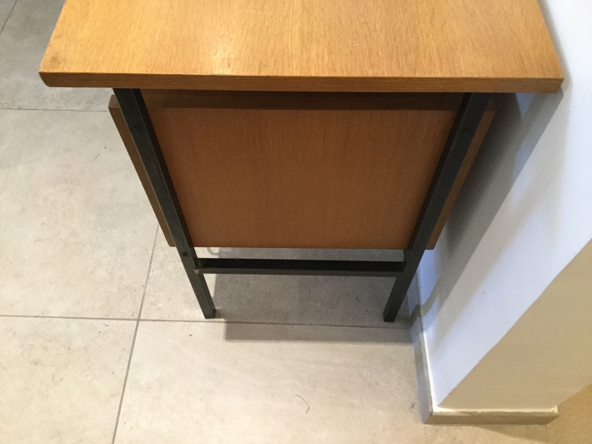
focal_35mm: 31
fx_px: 530
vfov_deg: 45.4
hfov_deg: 58.4
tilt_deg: -58.3
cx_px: 296
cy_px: 222
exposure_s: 1/17
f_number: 2.4
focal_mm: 3.3
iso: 200
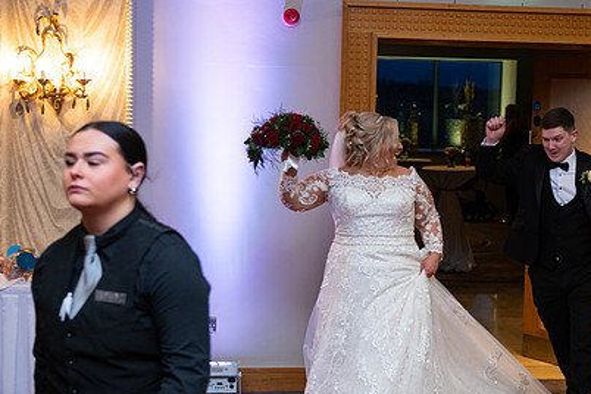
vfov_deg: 18.2
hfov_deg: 26.8
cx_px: 395
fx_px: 1231
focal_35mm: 75
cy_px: 237
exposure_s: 1/160
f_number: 3.5
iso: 800
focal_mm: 52
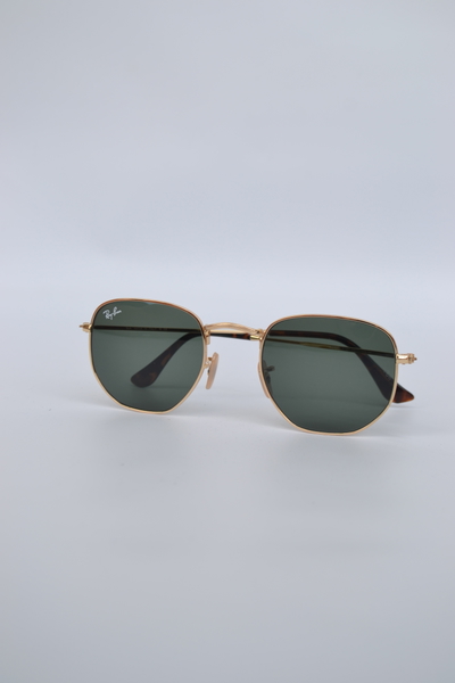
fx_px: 967
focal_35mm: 51
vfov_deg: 38.9
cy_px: 342
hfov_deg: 26.5
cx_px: 228
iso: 100
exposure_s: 1/125
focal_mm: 34
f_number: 6.3
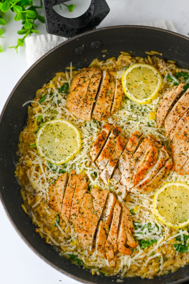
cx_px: 129
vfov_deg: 28.1
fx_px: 568
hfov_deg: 18.8
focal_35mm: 72
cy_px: 124
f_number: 3.2
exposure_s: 1/250
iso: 320
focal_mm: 50
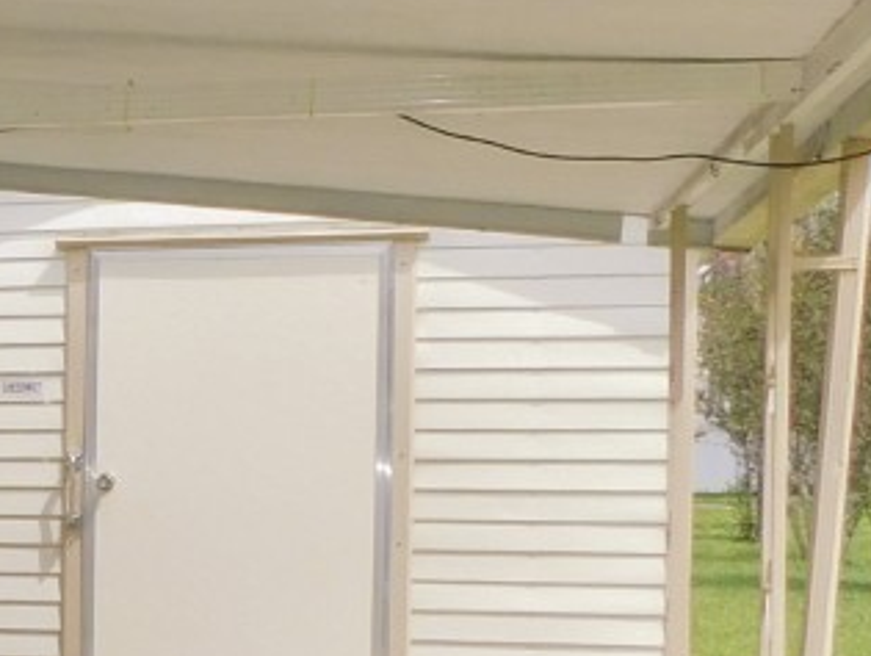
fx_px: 2645
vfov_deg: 14.1
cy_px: 415
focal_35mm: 105
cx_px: -691
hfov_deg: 15.9
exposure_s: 1/1000
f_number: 3
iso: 125
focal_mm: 4
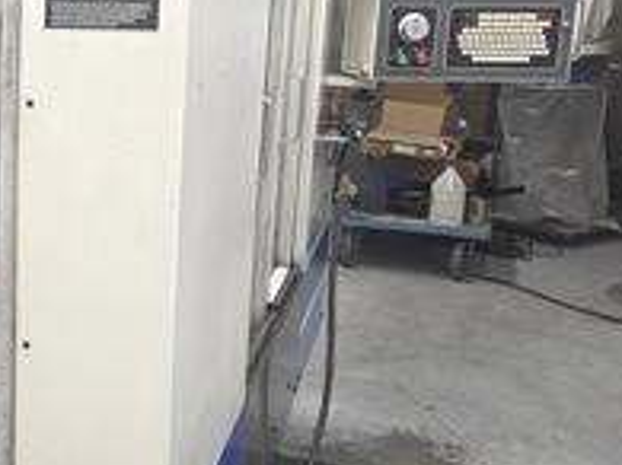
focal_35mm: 59
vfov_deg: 24.7
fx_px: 1059
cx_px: -89
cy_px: 170
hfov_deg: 29.1
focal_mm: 6.3
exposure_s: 1/40
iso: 100
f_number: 1.7
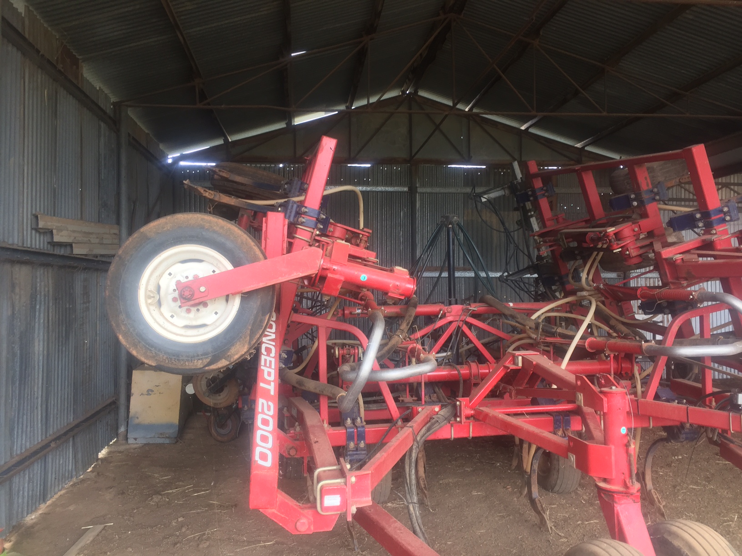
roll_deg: -0.2
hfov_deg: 61.7
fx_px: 622
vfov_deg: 48.2
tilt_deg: +2.1
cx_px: 371
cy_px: 278
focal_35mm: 29
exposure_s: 1/50
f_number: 2.2
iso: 32
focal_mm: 4.15
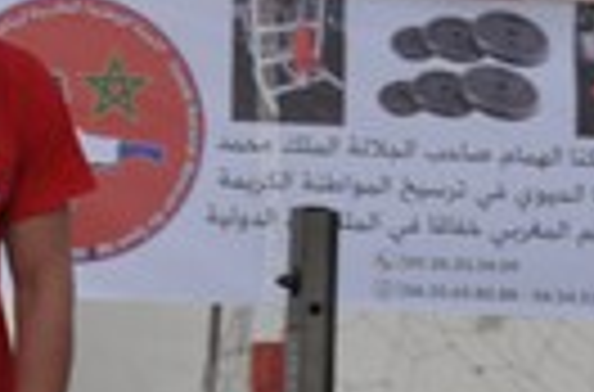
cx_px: -135
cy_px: 412
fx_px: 4554
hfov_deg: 7.4
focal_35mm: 277
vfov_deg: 4.9
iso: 400
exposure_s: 1/60
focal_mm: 38
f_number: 4.8
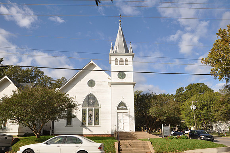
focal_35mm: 27
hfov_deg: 67.5
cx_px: 115
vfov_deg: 47.8
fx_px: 172
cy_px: 76
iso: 200
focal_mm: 18
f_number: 13
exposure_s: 1/160
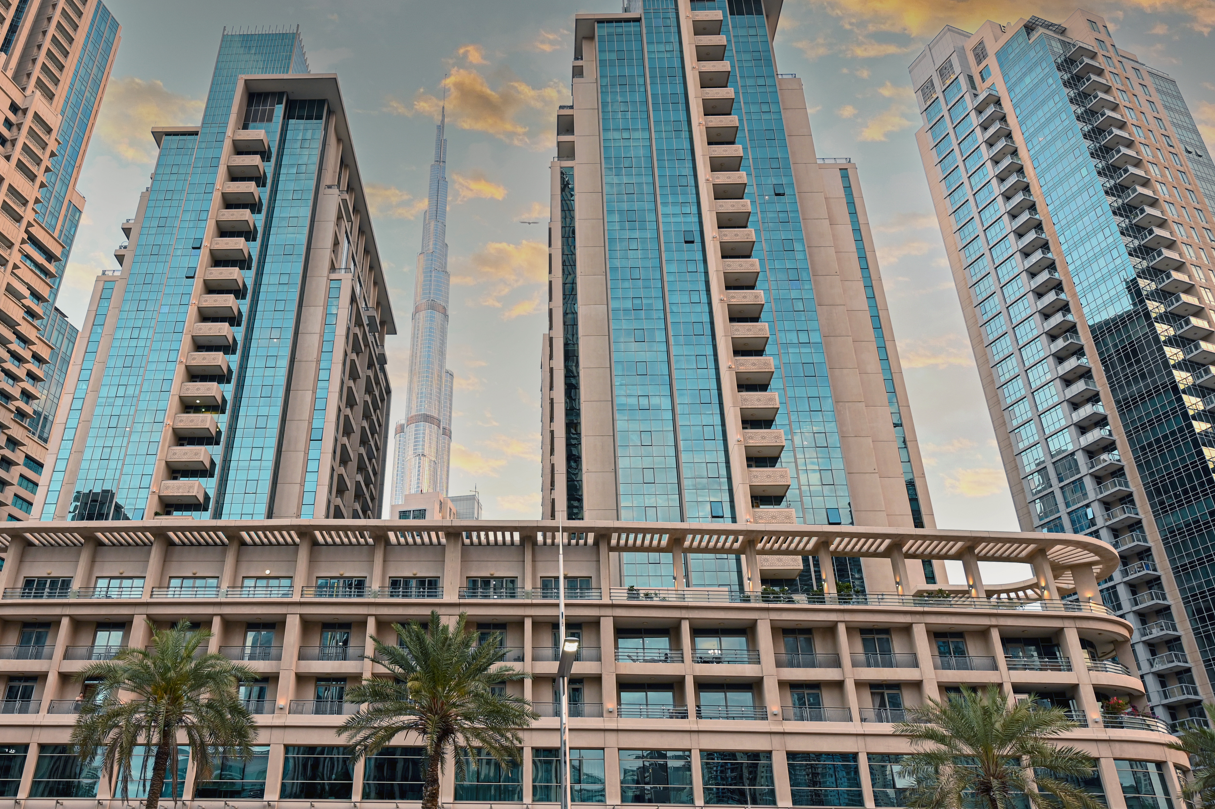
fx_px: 944
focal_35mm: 28
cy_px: 415
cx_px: 495
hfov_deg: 65.0
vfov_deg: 46.3
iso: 640
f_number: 4
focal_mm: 22
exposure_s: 1/100
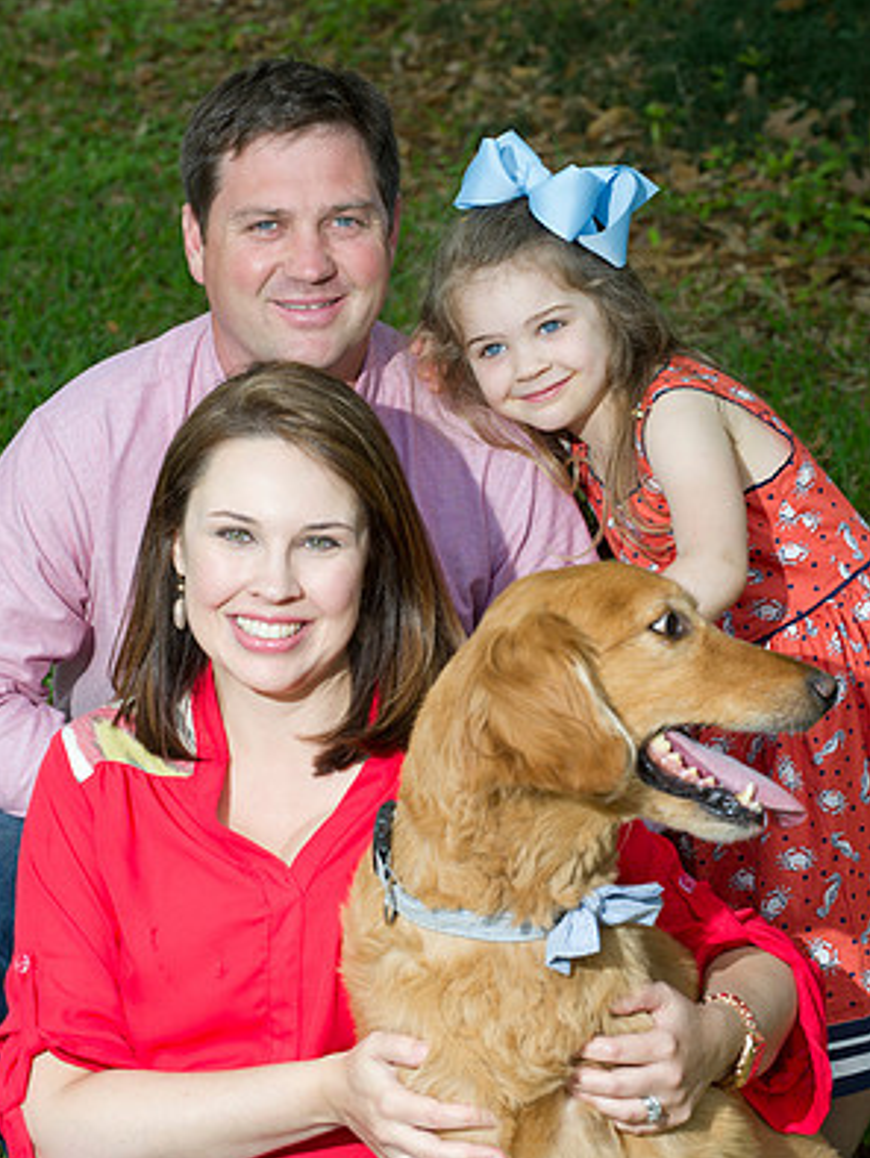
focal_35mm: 137
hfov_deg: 10.8
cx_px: 434
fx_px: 4586
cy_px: 535
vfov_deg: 14.4
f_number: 8
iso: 400
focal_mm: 125
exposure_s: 1/160
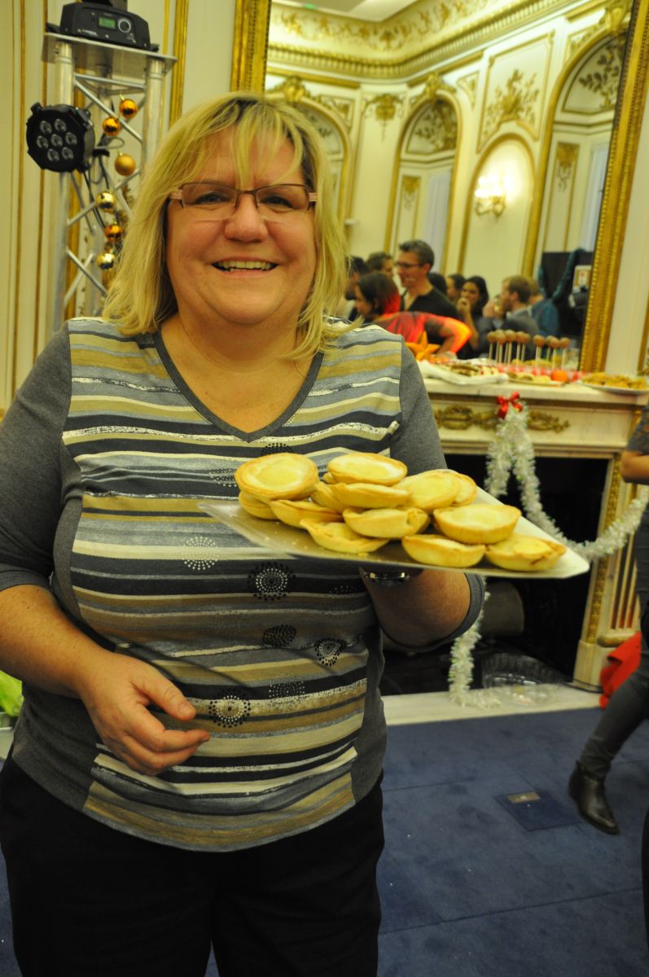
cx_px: 324
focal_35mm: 33
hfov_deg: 39.9
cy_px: 488
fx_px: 895
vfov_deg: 57.3
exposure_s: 1/50
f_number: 3.8
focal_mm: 22
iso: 800
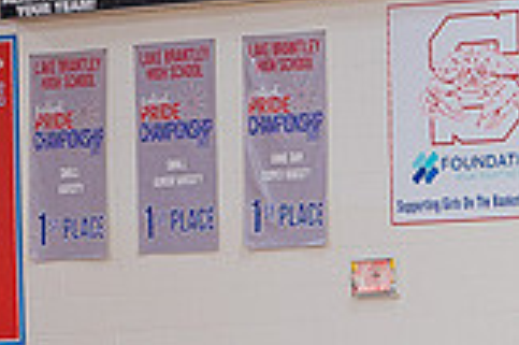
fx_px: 5559
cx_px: 828
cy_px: 480
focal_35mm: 386
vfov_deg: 3.5
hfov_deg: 5.3
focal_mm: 95
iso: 1000
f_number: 4.5
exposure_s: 1/250
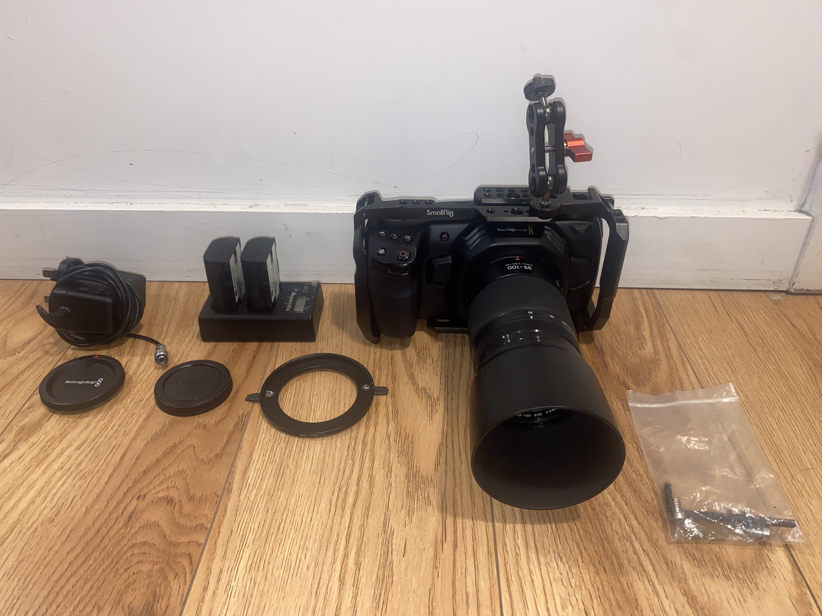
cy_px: 308
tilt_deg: -33.7
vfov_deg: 53.1
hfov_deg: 67.3
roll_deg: +0.4
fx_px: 617
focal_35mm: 26
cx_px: 411
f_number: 1.8
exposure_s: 1/17
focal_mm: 4.25
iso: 50
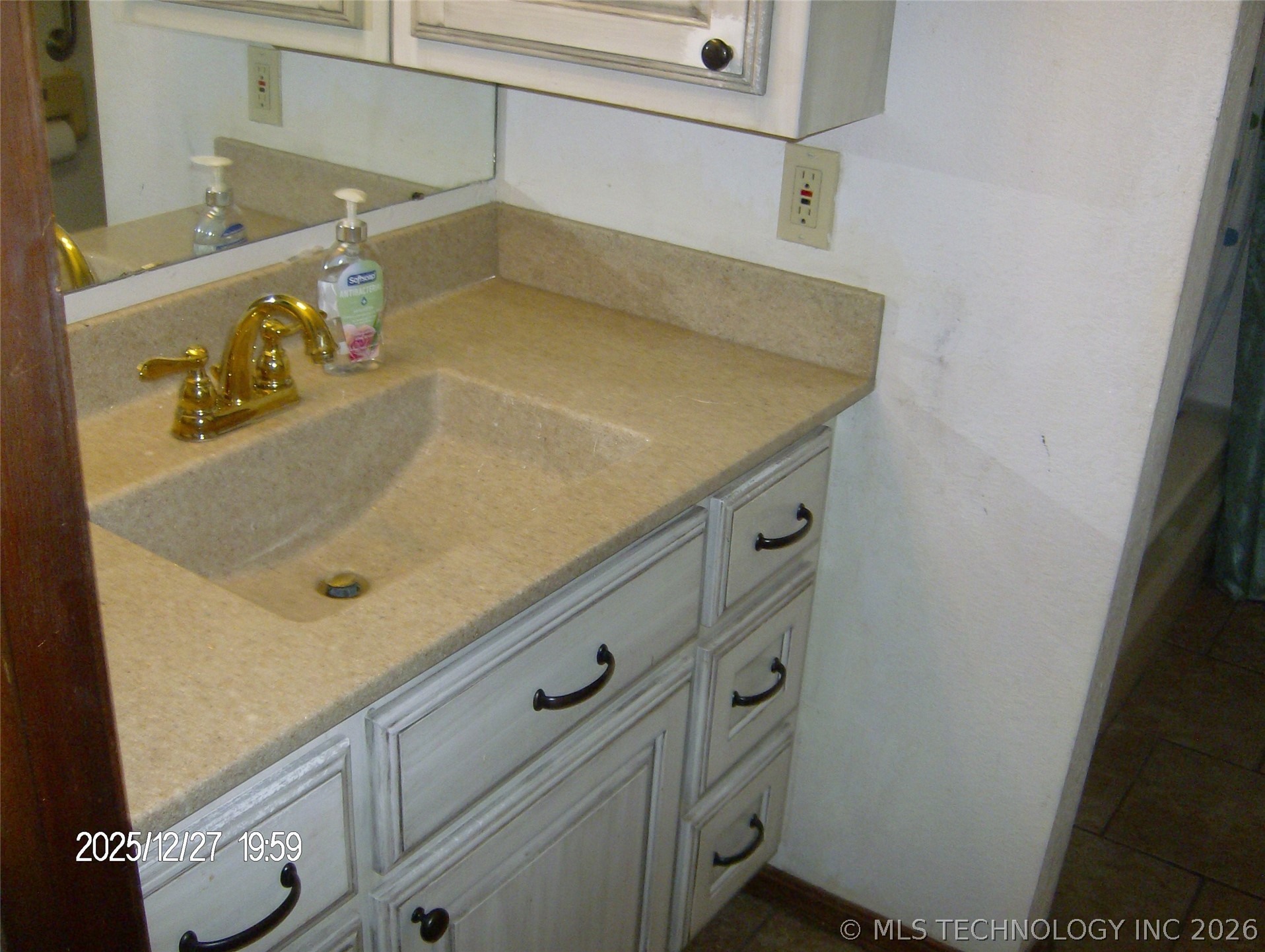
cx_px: 632
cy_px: 476
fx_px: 1317
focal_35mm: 36
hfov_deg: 51.3
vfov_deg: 39.7
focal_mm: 6
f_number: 2.8
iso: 200
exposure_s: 1/60
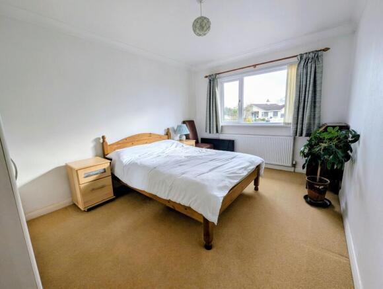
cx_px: 192
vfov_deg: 90.1
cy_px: 144
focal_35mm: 13
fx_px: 144
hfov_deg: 106.1
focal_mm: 1.95
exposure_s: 1/197
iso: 52
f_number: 2.2
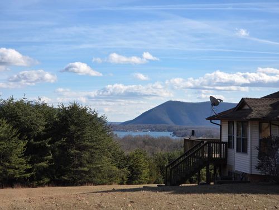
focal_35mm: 69
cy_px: 105
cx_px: 140
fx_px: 556
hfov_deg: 28.2
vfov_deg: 21.3
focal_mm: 7
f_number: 2.4
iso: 25
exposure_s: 1/1472
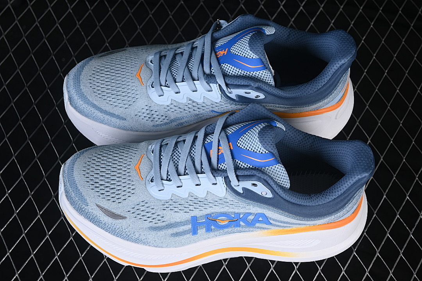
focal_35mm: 75
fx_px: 879
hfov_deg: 27.0
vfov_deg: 18.2
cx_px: 211
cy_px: 140
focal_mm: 50
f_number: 7.1
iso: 160
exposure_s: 1/80
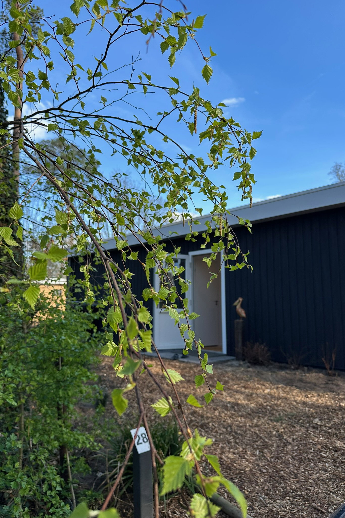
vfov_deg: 71.5
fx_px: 359
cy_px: 259
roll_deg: -1.0
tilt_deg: +8.1
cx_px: 161
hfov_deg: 51.2
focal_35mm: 25
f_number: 1.78
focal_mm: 6.86
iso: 80
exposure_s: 1/1357
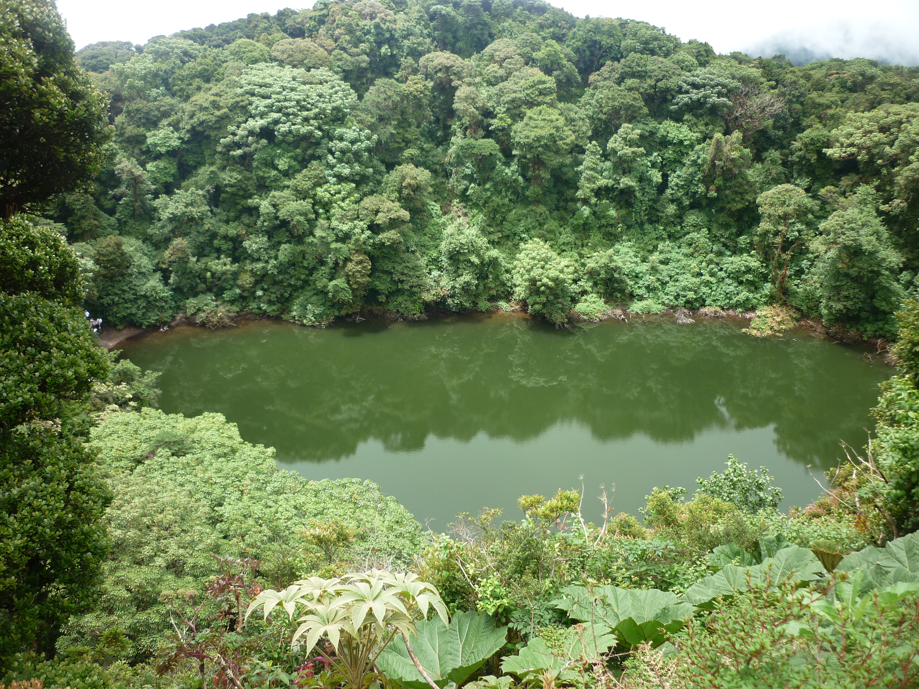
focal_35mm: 33
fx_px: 876
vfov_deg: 42.9
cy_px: 344
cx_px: 460
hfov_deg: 55.4
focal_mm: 5.5
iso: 80
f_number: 2.8
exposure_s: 1/250
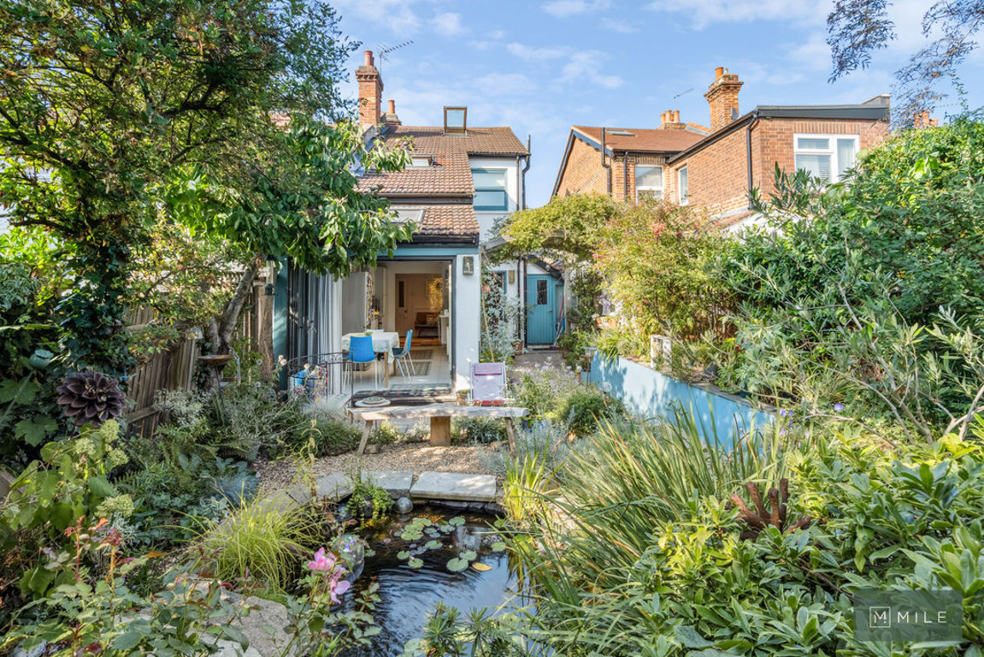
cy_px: 328
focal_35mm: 16
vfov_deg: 73.8
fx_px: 437
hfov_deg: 96.7
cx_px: 492
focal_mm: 16
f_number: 11
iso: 1000
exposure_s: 1/200
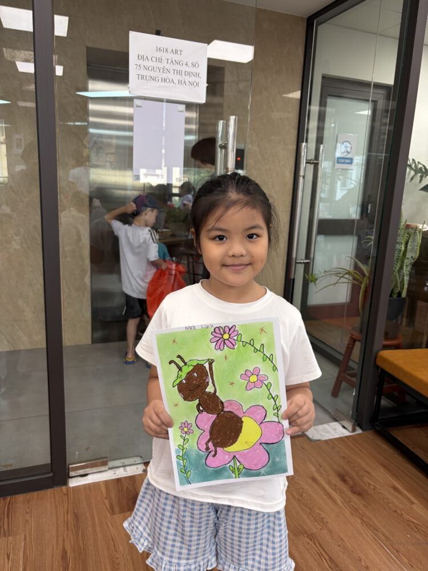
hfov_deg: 53.1
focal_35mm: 26
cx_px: 214
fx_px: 429
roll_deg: -2.5
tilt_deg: -12.2
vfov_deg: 67.3
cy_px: 286
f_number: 1.6
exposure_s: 1/122
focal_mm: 5.96
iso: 125
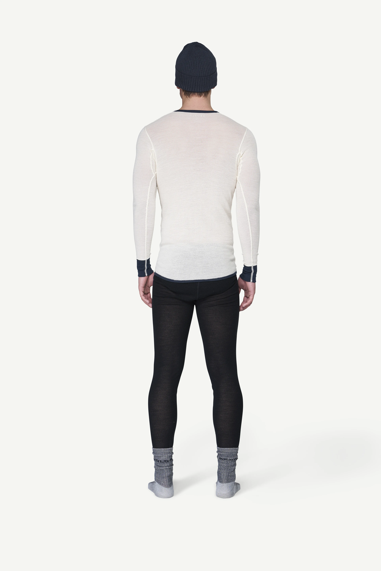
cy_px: 286
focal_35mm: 70
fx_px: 1111
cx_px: 190
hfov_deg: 19.5
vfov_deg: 28.8
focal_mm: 70
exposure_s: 1/50
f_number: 5.6
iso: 100
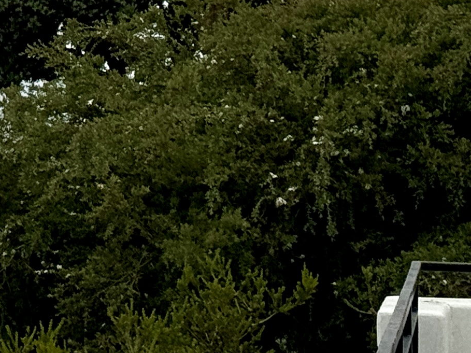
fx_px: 2897
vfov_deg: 6.9
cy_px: -103
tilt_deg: +2.2
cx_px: -524
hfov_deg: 8.7
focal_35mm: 213
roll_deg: -1.1
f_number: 1.78
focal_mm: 6.76
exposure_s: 1/15152
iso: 64
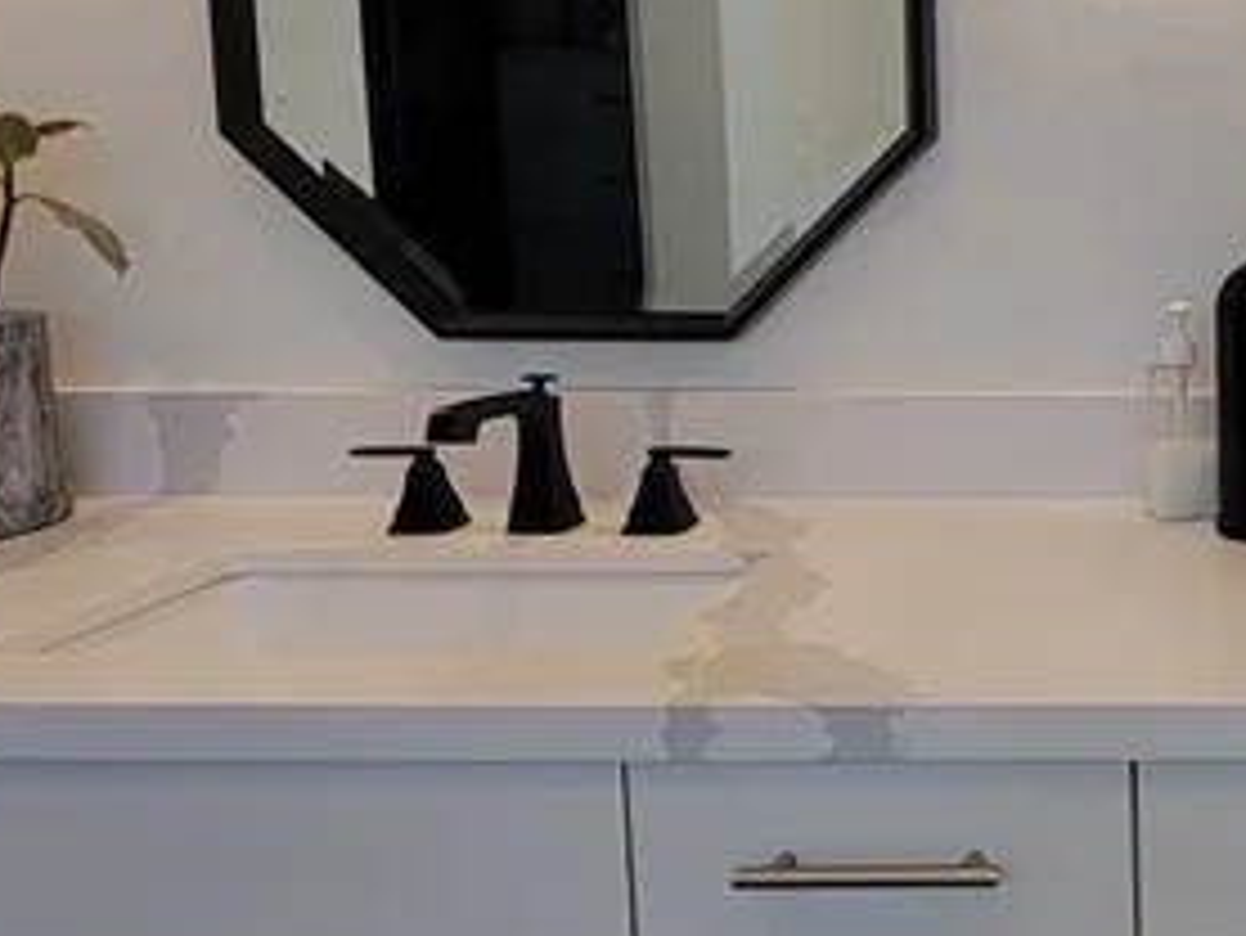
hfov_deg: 31.4
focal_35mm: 48
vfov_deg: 29.9
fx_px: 1729
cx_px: 1588
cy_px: 270
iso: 64
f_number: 2.2
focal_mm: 2.2
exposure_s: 1/60
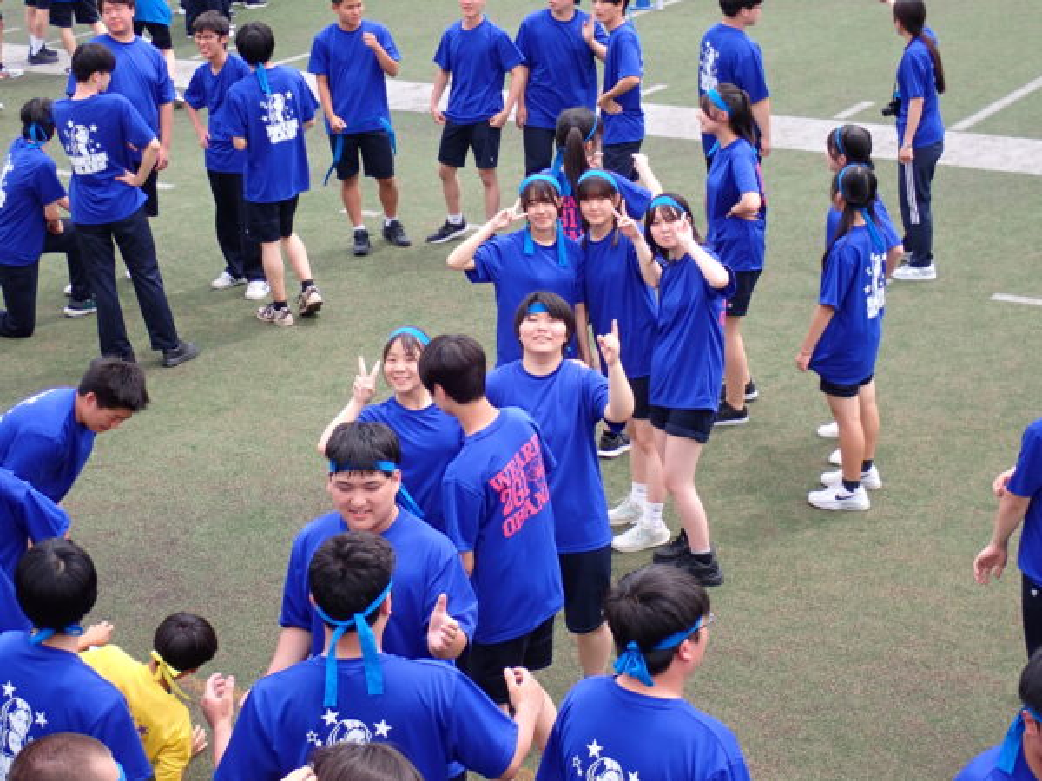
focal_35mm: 71
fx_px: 2137
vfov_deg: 20.7
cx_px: 521
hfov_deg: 27.4
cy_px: 390
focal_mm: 12.73
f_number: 3.9
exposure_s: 1/500
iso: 200
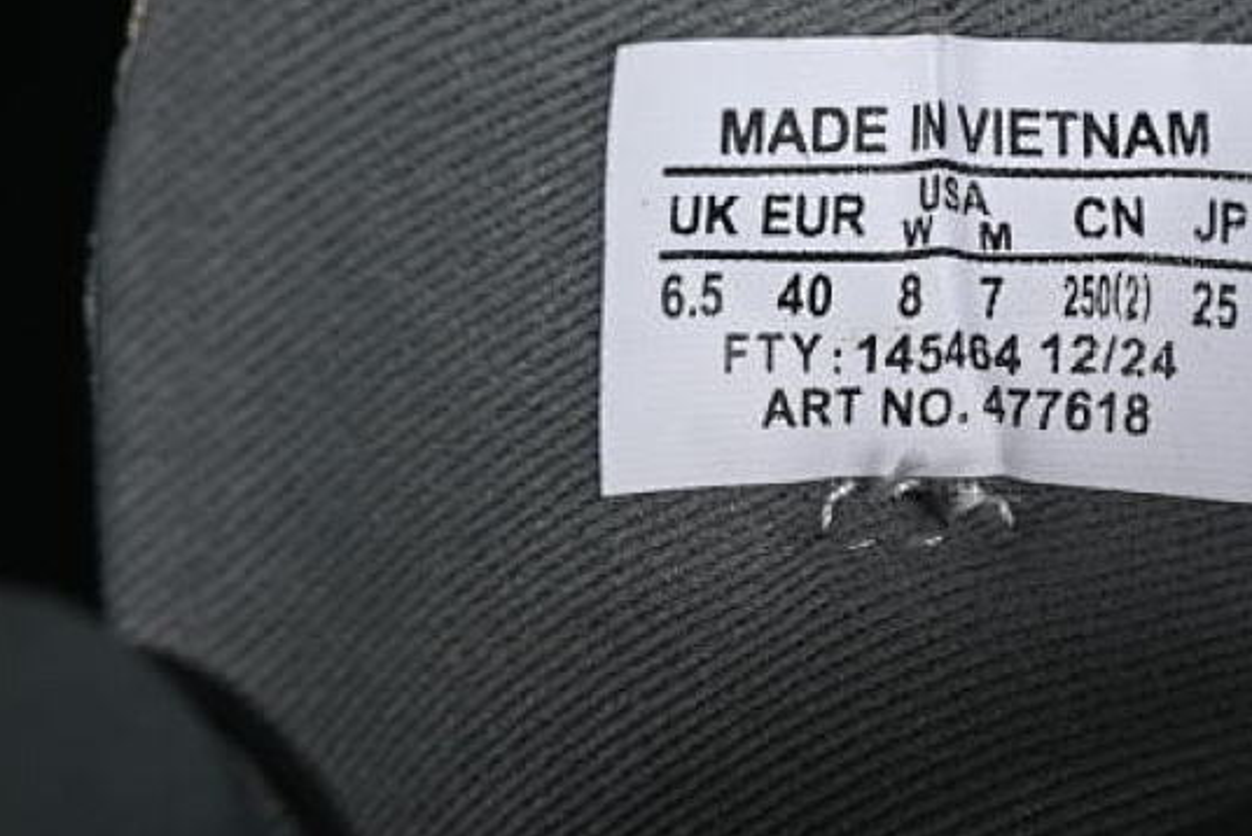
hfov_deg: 13.5
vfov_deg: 9.1
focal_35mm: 151
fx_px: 5254
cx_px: 1021
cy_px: 318
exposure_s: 1/60
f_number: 8
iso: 160
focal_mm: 50
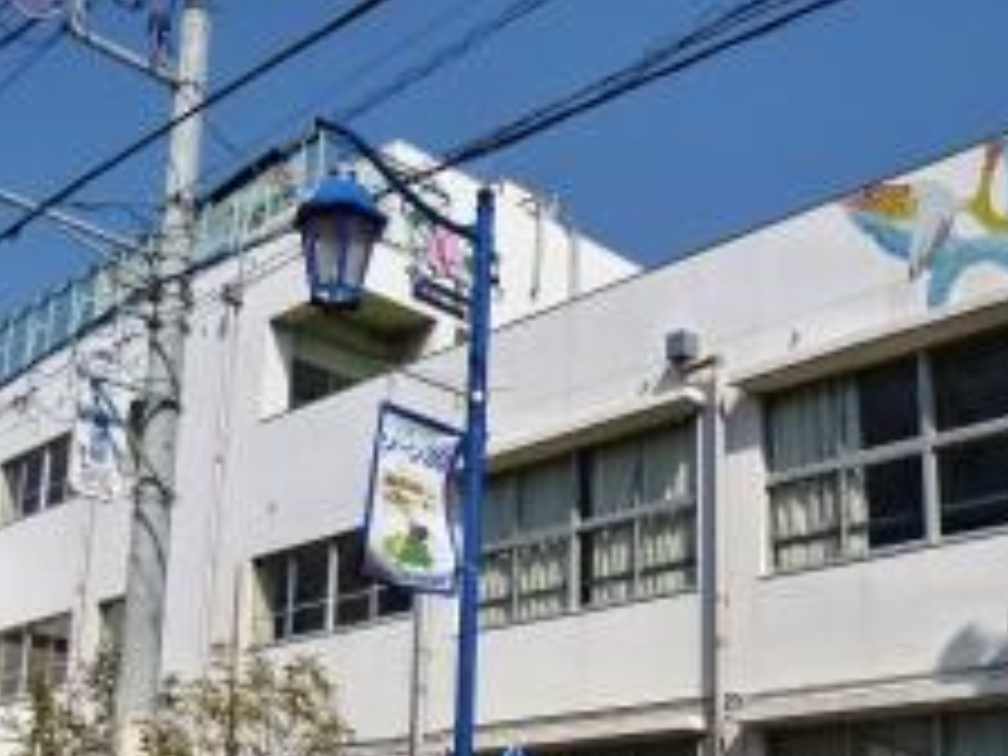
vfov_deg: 29.6
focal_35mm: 48
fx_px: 1398
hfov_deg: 39.7
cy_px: 608
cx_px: 500
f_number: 8
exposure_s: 1/250
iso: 160
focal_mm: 4.3
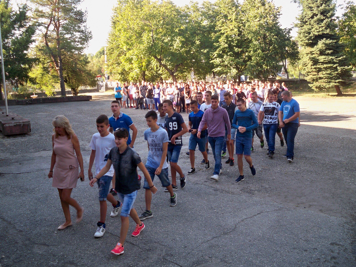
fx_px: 360
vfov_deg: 40.7
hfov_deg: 52.6
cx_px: 178
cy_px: 134
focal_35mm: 35
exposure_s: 1/80
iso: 64
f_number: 3.1
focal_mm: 6.3
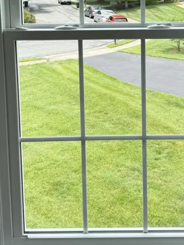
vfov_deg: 30.5
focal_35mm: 61
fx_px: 432
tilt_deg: -8.7
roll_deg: +0.8
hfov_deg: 23.9
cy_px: 32
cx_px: 120
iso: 80
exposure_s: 1/1553
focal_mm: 6.76
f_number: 1.78
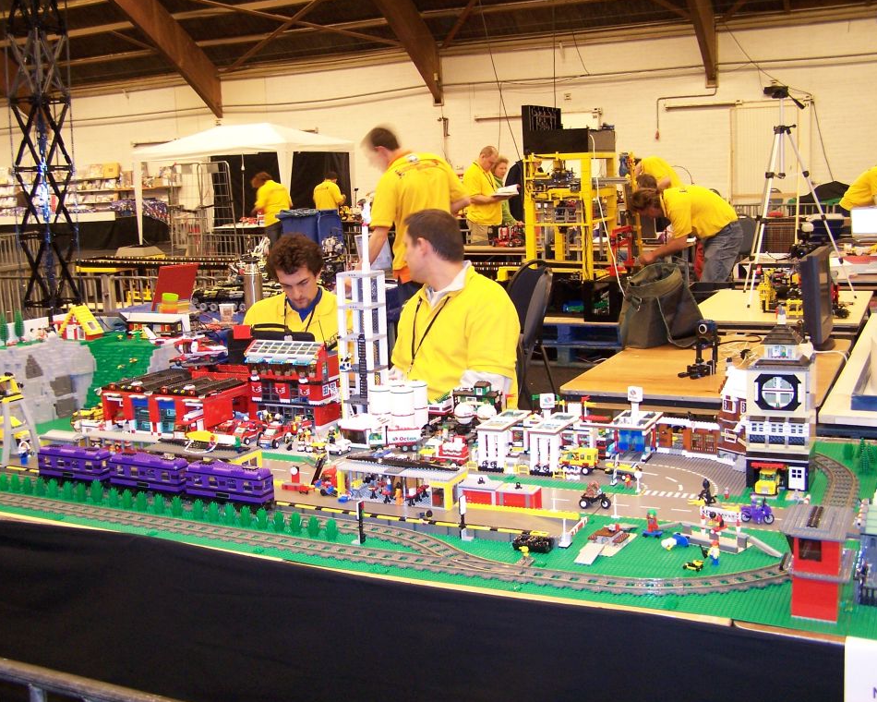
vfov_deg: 37.3
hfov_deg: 45.8
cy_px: 350
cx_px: 410
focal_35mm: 40
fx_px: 1038
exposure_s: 1/6
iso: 140
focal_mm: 6.3
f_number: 2.8
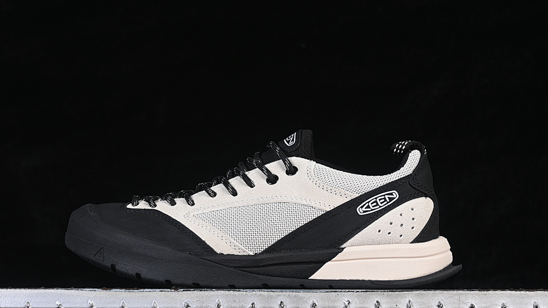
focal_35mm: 82
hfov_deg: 25.9
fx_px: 1191
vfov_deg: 14.7
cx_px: 264
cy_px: 171
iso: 160
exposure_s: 1/80
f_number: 7.1
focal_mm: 50
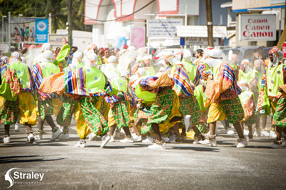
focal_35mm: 180
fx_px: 1429
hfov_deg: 11.4
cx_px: 143
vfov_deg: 7.6
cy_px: 95
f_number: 7.1
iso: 100
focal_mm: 180
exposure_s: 1/200
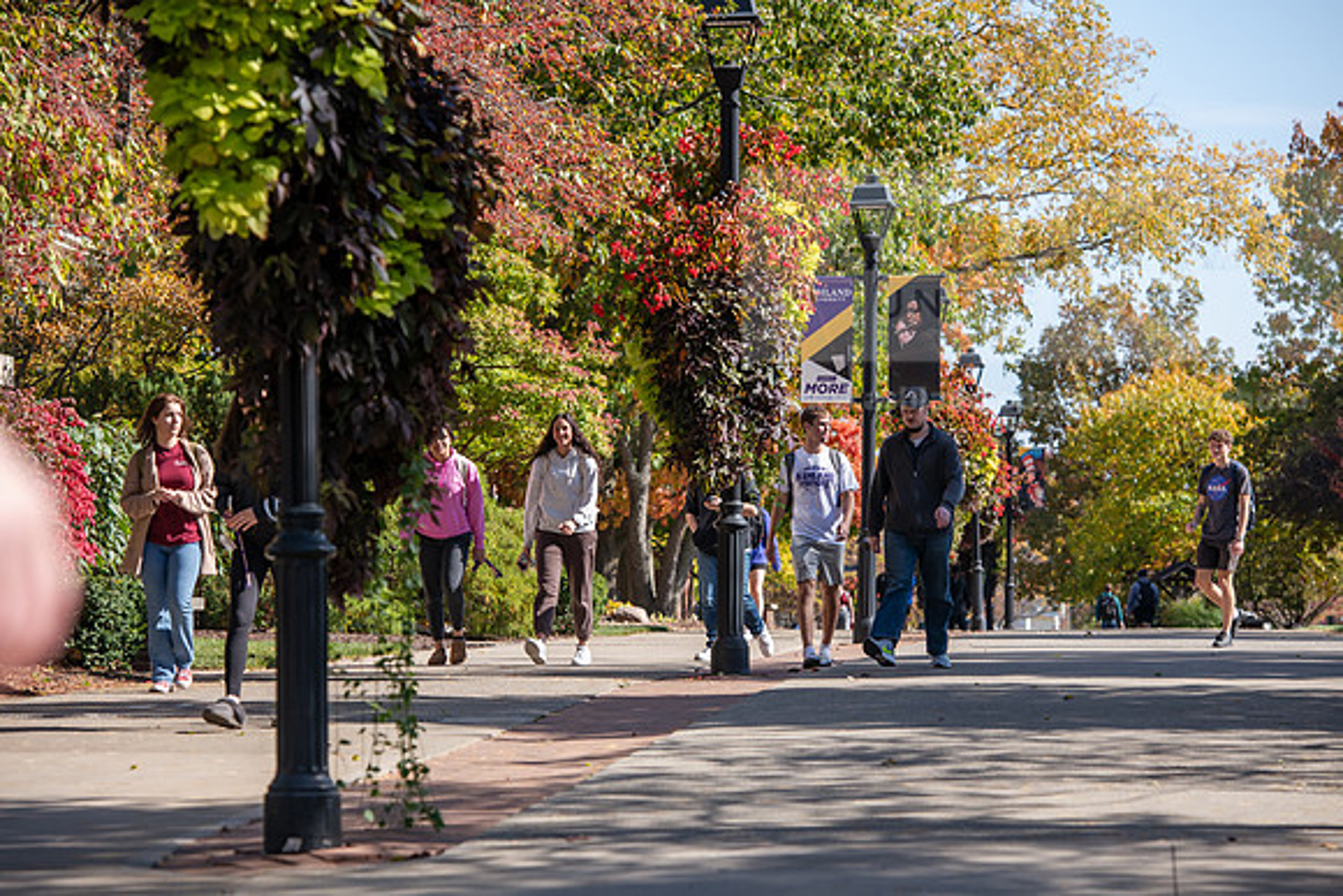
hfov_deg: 15.8
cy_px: 448
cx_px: 672
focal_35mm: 130
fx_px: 4851
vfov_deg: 10.6
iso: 160
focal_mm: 130
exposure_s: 1/400
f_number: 5.6
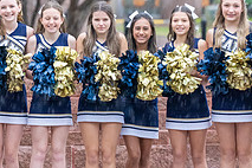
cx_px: 109
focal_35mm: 390
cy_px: 102
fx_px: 2730
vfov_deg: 3.5
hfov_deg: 5.3
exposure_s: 1/250
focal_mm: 143
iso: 4000
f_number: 3.5
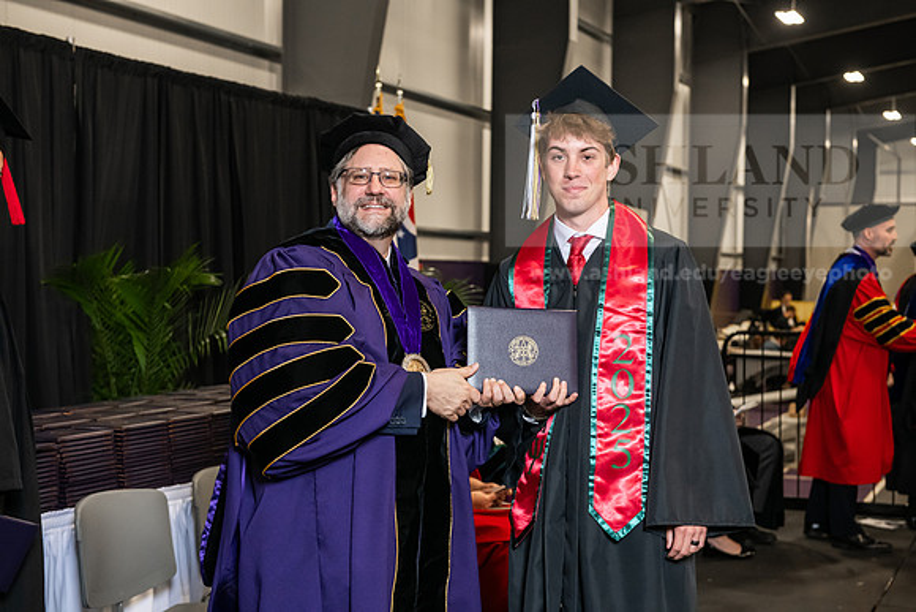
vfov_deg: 22.6
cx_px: 458
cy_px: 306
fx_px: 1527
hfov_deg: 33.4
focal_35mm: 60
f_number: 5
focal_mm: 60
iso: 2500
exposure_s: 1/200
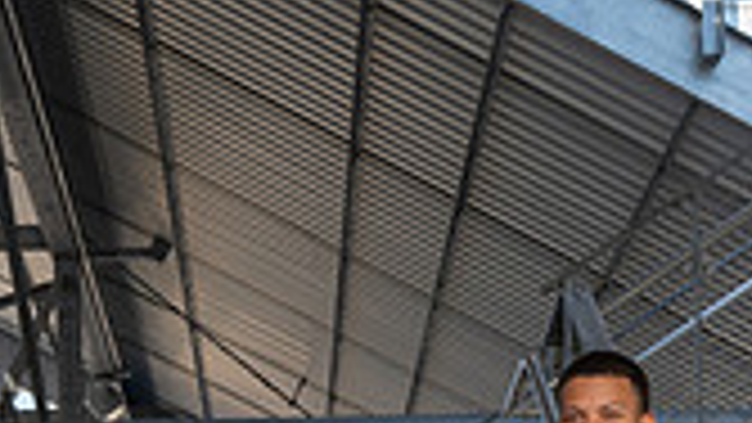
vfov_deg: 9.6
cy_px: 1004
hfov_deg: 18.9
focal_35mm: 113
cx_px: 315
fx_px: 2254
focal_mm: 40
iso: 250
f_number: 8
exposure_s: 1/250
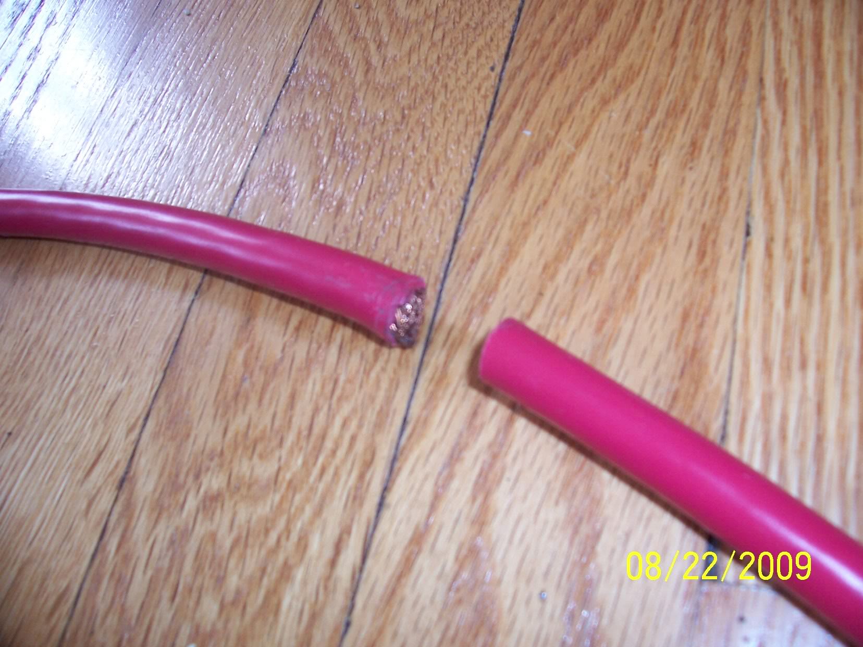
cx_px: 432
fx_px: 848
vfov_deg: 41.8
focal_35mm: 34
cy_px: 324
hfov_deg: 54.0
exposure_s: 1/60
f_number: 2.7
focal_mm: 5.6
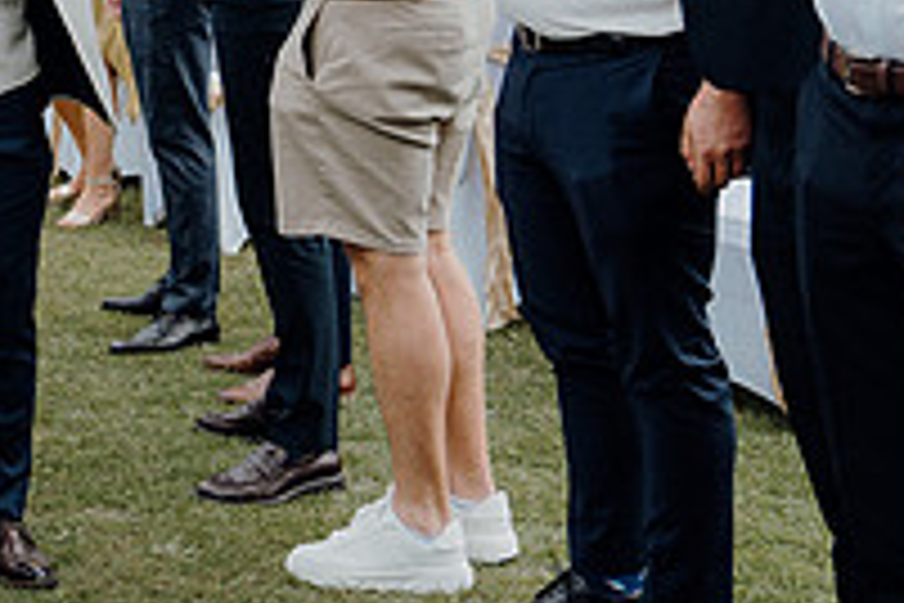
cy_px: -97
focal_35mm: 98
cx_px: -175
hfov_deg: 19.6
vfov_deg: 13.6
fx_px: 2461
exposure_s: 1/640
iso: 125
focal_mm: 34
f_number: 3.5
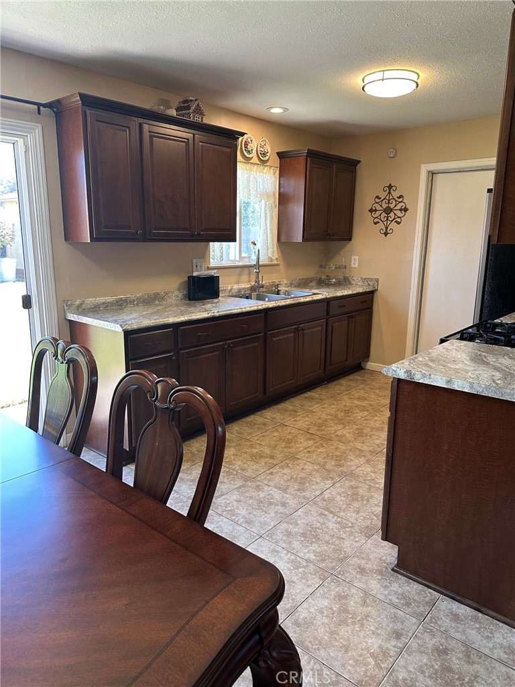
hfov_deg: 56.8
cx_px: 258
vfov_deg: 71.6
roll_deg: -0.8
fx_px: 476
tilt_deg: -12.8
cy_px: 344
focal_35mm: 24
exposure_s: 1/120
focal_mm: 6.86
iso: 200
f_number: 1.78
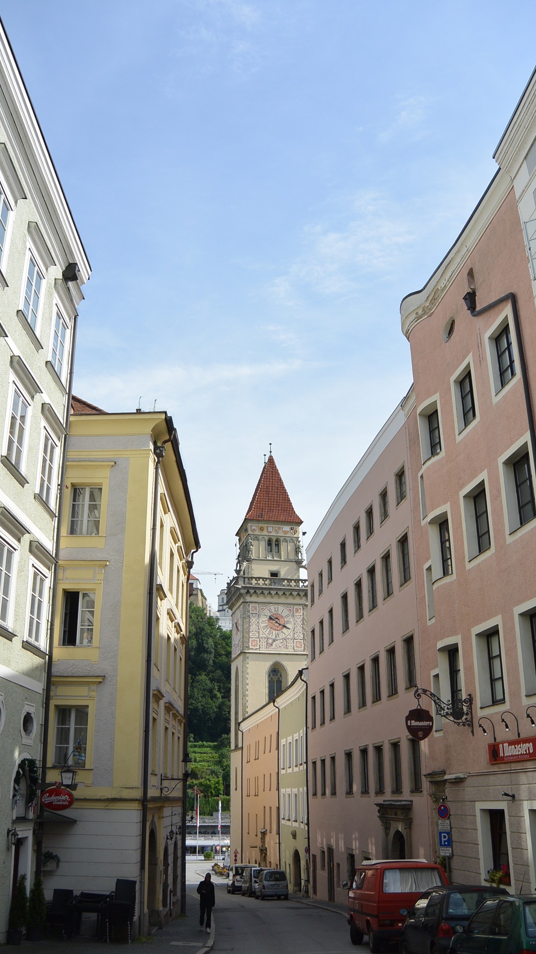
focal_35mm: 31
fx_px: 784
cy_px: 470
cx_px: 258
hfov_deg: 37.8
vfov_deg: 62.6
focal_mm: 11
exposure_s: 1/800
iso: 100
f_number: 4
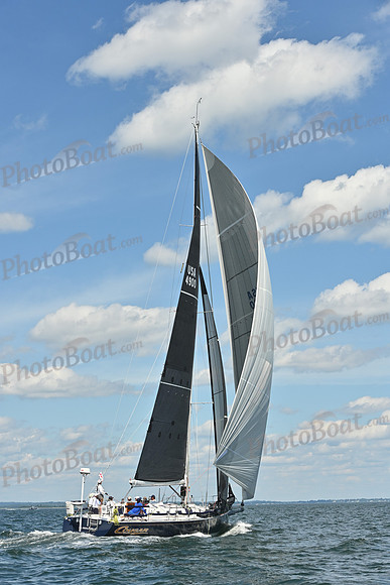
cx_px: 195
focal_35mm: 70
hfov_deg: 19.5
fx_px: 1137
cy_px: 292
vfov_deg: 28.8
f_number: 9
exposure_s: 1/1000
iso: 250
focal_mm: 70
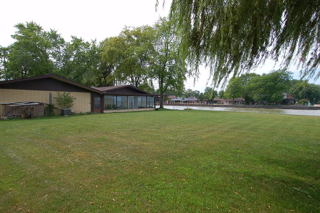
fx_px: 160
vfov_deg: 67.3
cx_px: 160
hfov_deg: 90.1
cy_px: 106
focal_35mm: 18
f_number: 8
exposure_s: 1/250
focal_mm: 12
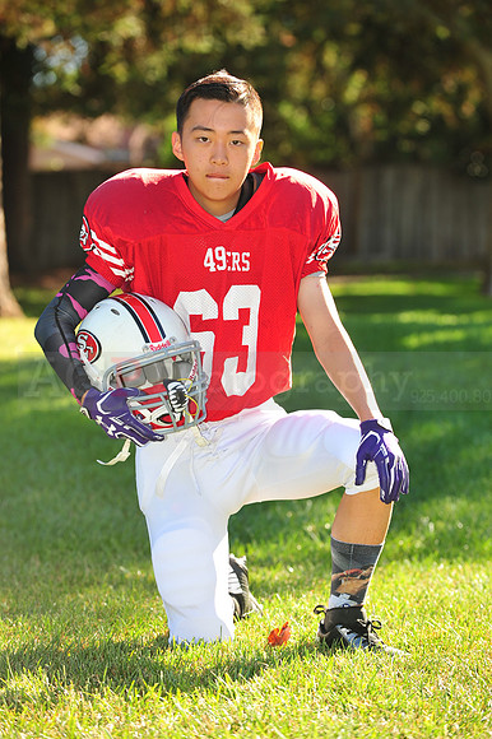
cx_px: 246
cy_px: 370
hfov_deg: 9.8
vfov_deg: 14.7
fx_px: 2873
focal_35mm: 140
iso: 200
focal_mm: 140
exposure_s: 1/320
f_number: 4.5
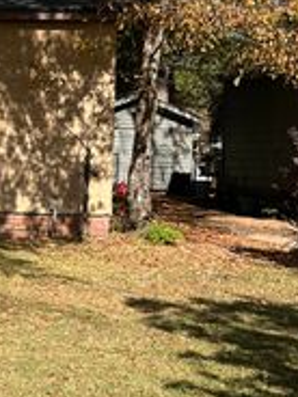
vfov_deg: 20.9
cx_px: -209
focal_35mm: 94
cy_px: 172
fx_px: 1079
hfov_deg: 14.2
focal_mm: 5.1
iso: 50
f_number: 1.6
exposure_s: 1/2268
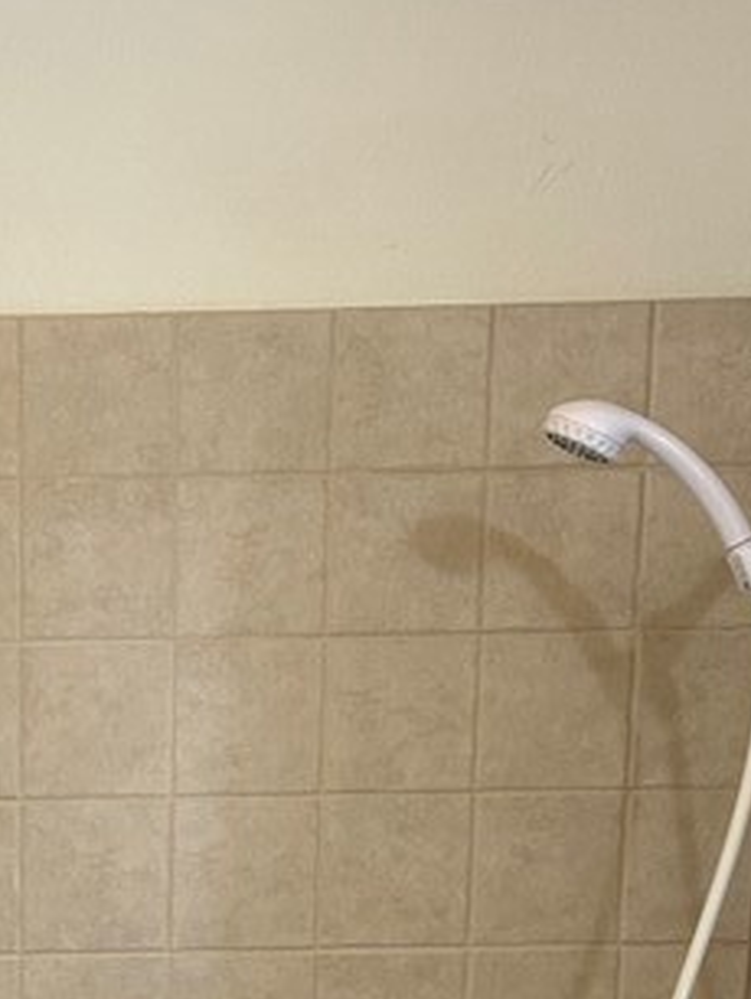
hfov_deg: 16.4
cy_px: 1420
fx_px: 2513
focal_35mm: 87
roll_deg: +1.0
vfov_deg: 20.0
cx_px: -114
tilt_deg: -12.2
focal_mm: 5.7
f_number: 1.5
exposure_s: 1/60
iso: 100
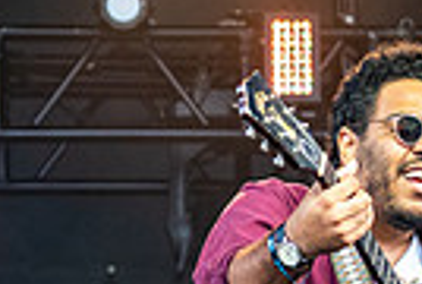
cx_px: -170
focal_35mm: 329
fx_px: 3865
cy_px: 369
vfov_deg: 4.2
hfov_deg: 6.2
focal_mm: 70
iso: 1250
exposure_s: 1/800
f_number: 3.2
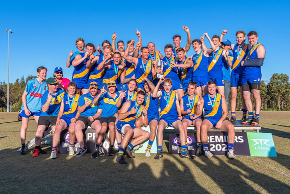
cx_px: 142
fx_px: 270
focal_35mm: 33
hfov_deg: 56.5
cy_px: 93
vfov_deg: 39.5
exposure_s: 1/800
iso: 400
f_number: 9
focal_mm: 20
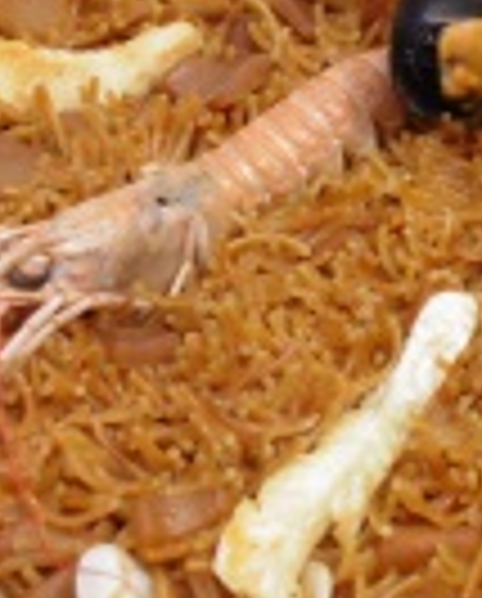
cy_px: 56
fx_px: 2275
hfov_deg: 11.7
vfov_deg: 14.8
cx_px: 676
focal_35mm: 128
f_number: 3.5
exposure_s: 1/640
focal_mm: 6.4
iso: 100
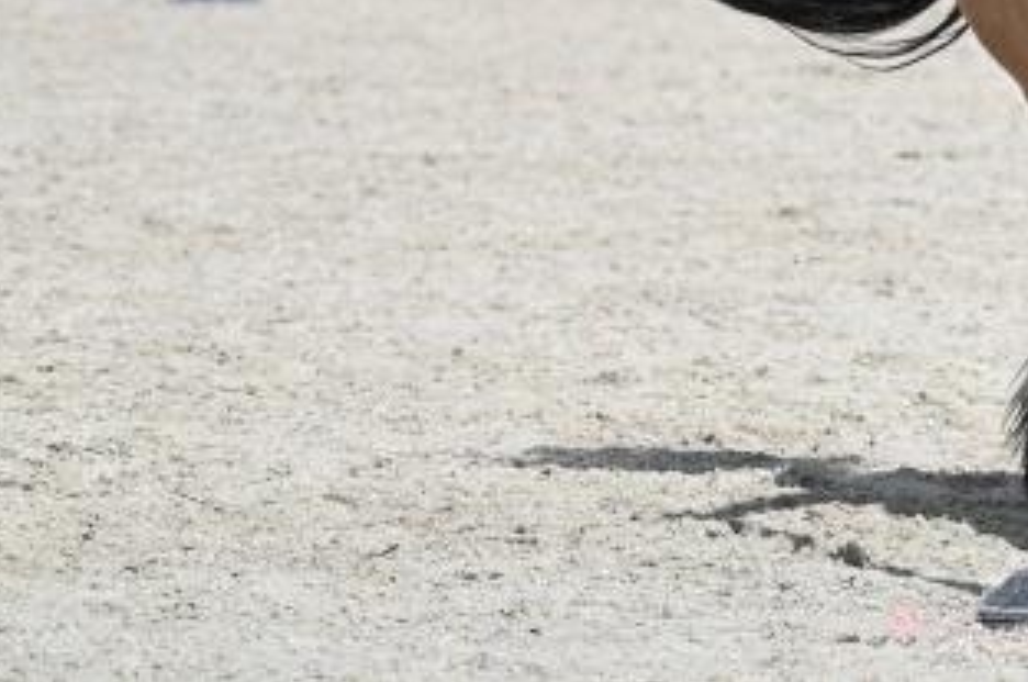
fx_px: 8781
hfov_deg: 6.7
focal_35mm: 308
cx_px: 1137
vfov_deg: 4.4
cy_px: -191
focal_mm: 120
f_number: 5.6
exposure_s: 1/1250
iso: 200
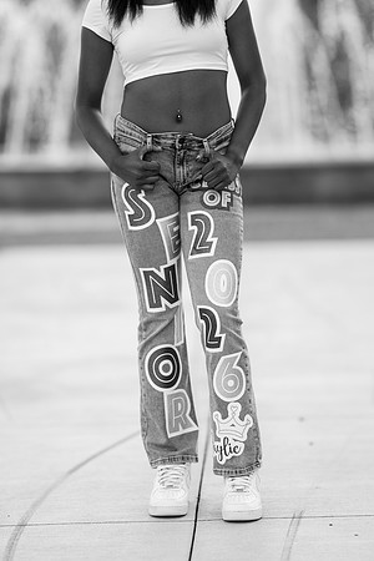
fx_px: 2104
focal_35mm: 135
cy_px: 280
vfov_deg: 15.2
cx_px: 187
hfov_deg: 10.2
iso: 160
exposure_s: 1/640
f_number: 1.8
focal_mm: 135
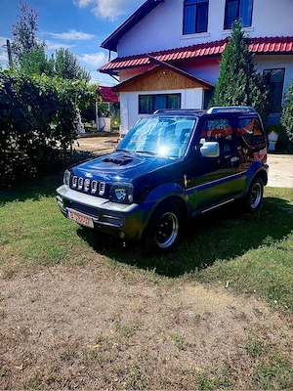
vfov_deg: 67.3
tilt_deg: -13.6
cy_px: 196
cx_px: 146
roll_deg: +0.7
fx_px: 293
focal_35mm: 26
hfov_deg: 53.1
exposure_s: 1/1808
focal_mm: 4.25
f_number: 1.8
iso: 32
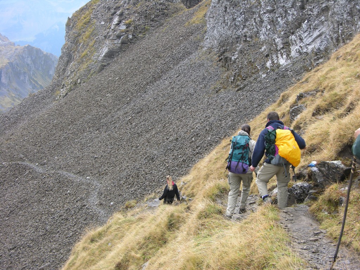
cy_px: 135
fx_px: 686
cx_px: 180
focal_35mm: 66
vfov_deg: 22.3
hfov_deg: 29.4
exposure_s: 1/115
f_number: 3.6
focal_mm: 16.8
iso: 50
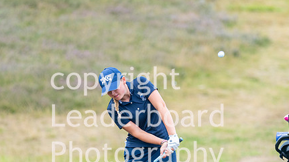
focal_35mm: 634
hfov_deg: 3.4
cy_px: 122
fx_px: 4856
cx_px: 139
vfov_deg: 1.9
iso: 400
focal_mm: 300
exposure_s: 1/1600
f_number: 4
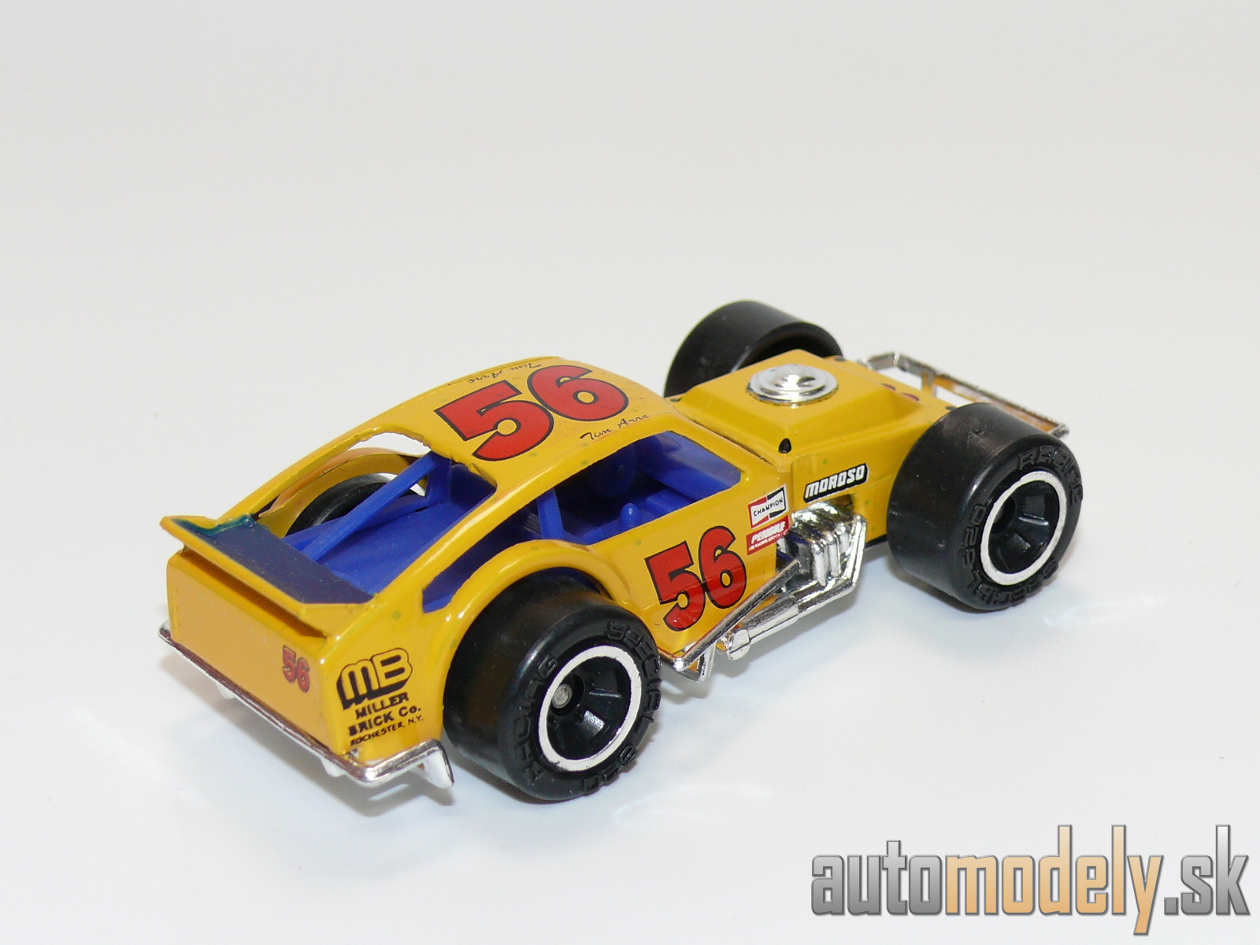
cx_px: 630
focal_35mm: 89
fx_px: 3240
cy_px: 472
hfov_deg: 22.0
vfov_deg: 16.6
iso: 100
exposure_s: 1/30
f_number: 4
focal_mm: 12.5
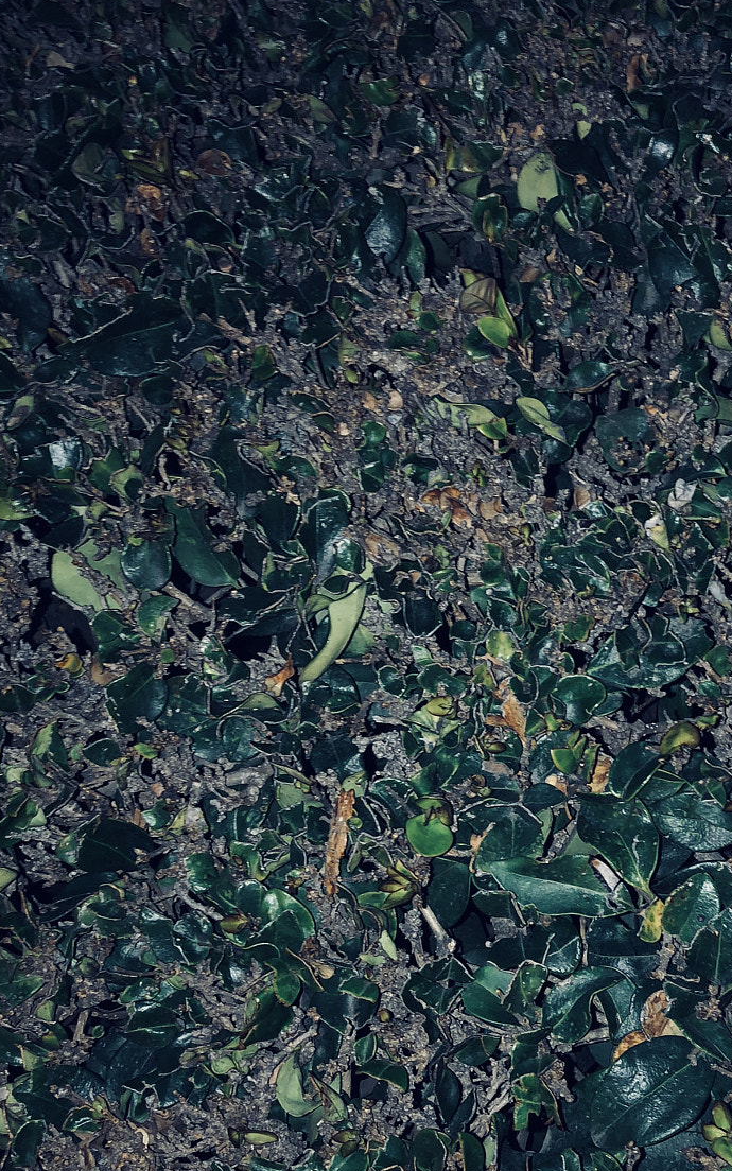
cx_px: 594
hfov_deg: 29.1
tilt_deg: -71.1
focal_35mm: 43
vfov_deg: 46.1
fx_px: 1373
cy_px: 674
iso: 40
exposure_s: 1/20
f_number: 1.8
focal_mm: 3.99
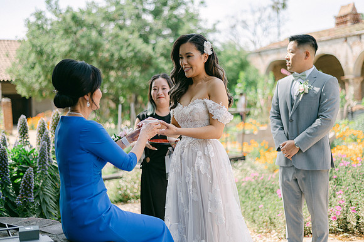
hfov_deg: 39.6
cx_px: 182
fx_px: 505
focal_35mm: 50
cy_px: 121
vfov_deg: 27.0
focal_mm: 50
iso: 100
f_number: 2
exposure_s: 1/2000
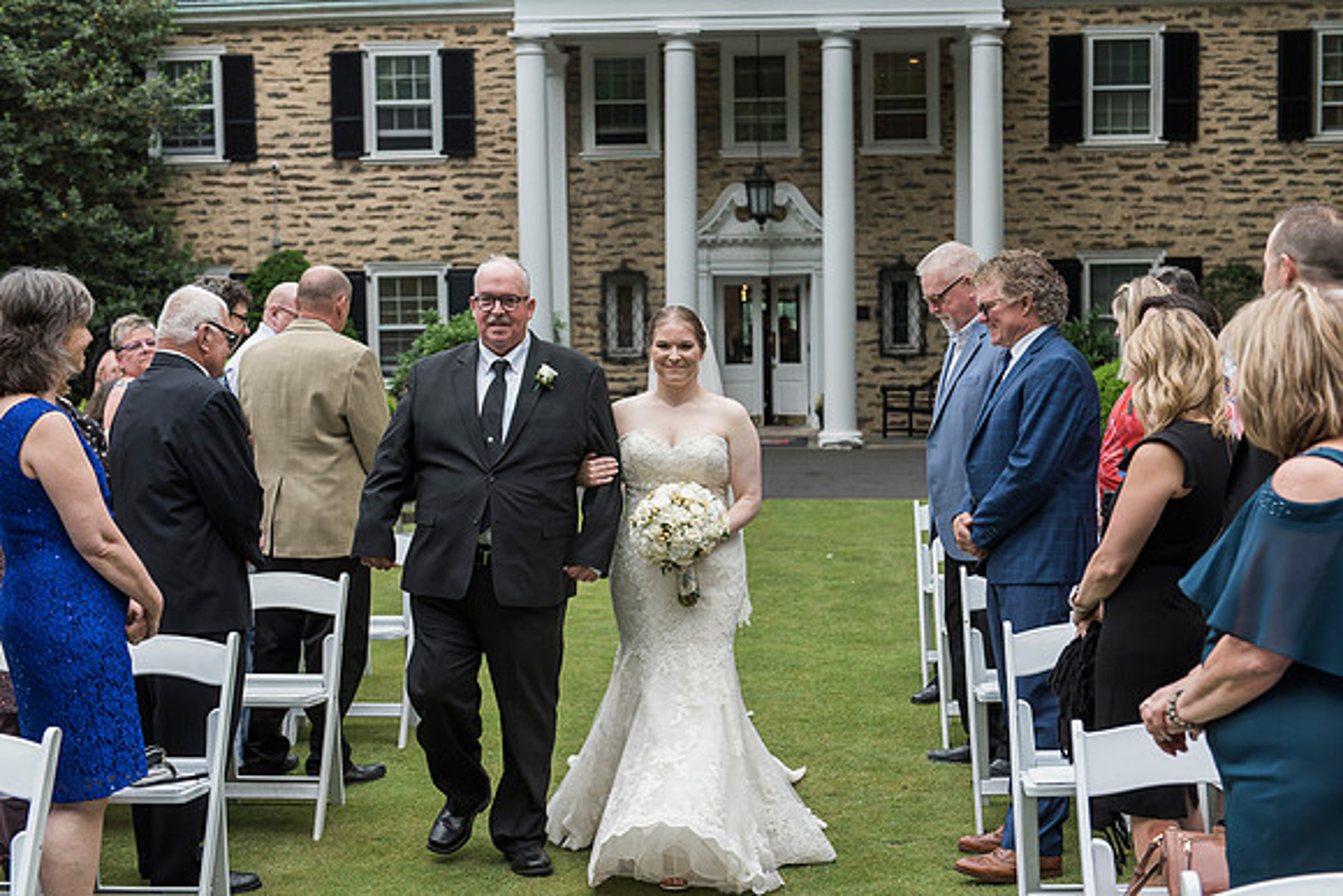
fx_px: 1940
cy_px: 448
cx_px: 672
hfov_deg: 38.2
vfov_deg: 26.0
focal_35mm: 52
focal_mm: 52
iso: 800
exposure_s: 1/640
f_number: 4
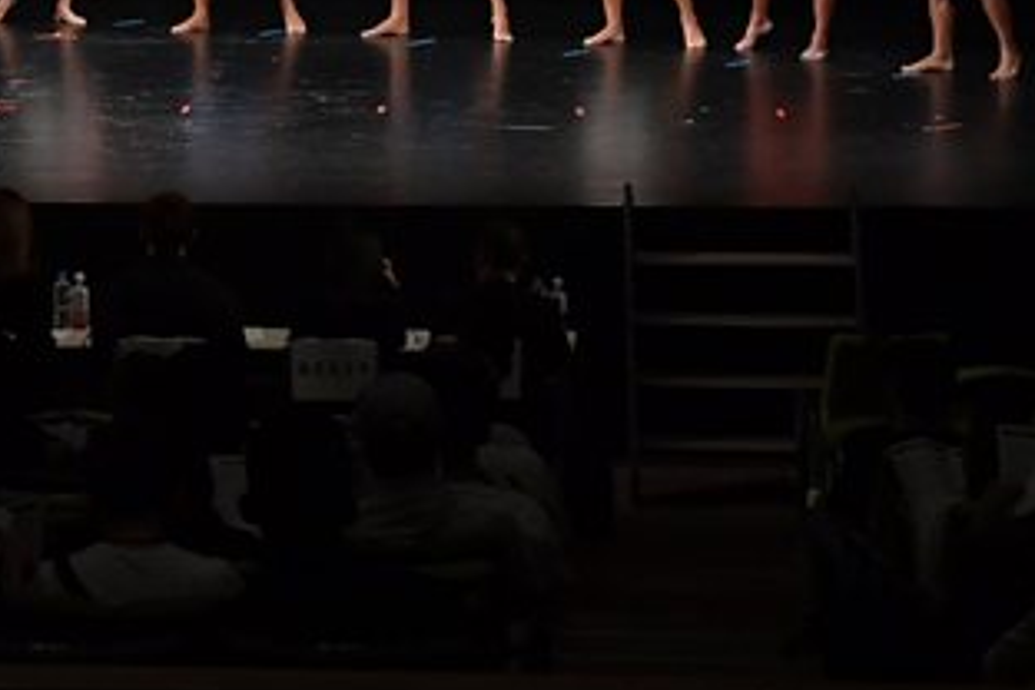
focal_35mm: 179
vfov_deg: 7.6
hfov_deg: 11.4
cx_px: -8
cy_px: -30
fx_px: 5146
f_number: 5.6
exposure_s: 1/400
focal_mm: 48
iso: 3200
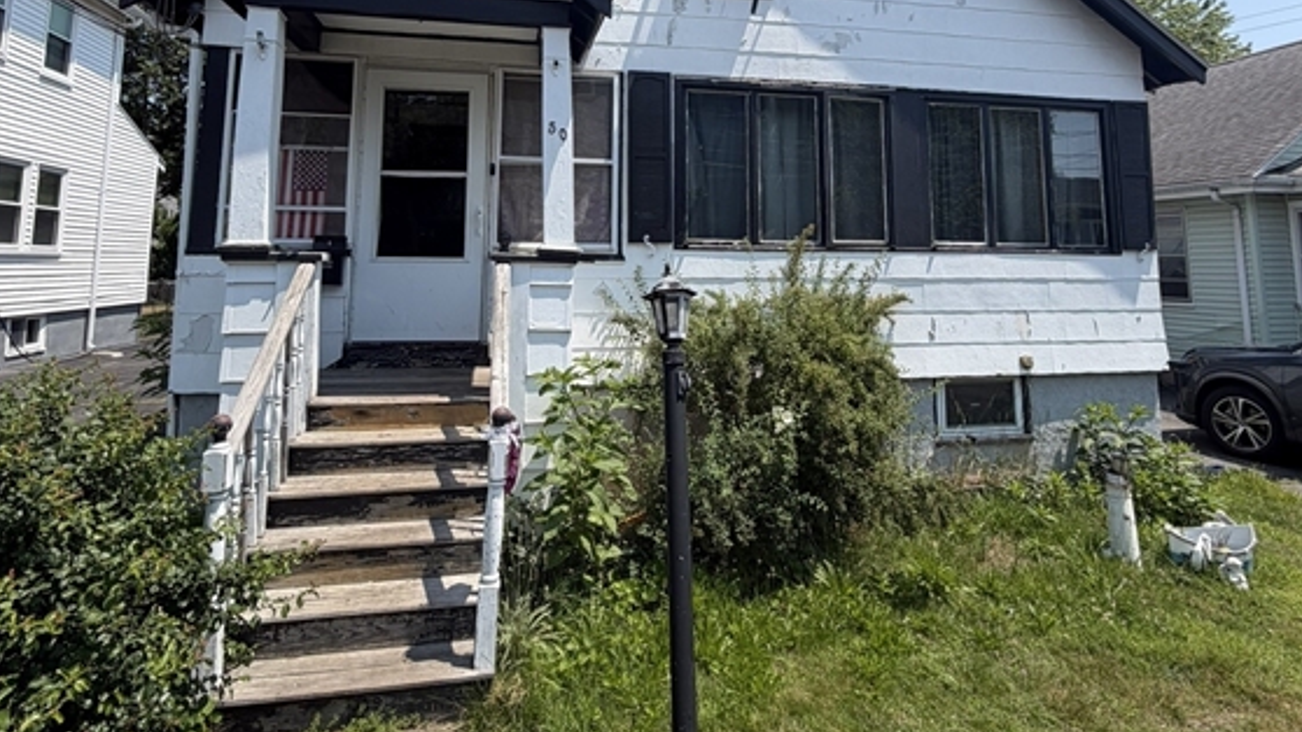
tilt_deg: +6.8
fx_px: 725
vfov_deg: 51.4
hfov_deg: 83.8
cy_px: 186
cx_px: 651
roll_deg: +0.0
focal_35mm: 21
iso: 20
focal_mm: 2.22
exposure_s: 1/809
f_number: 2.2
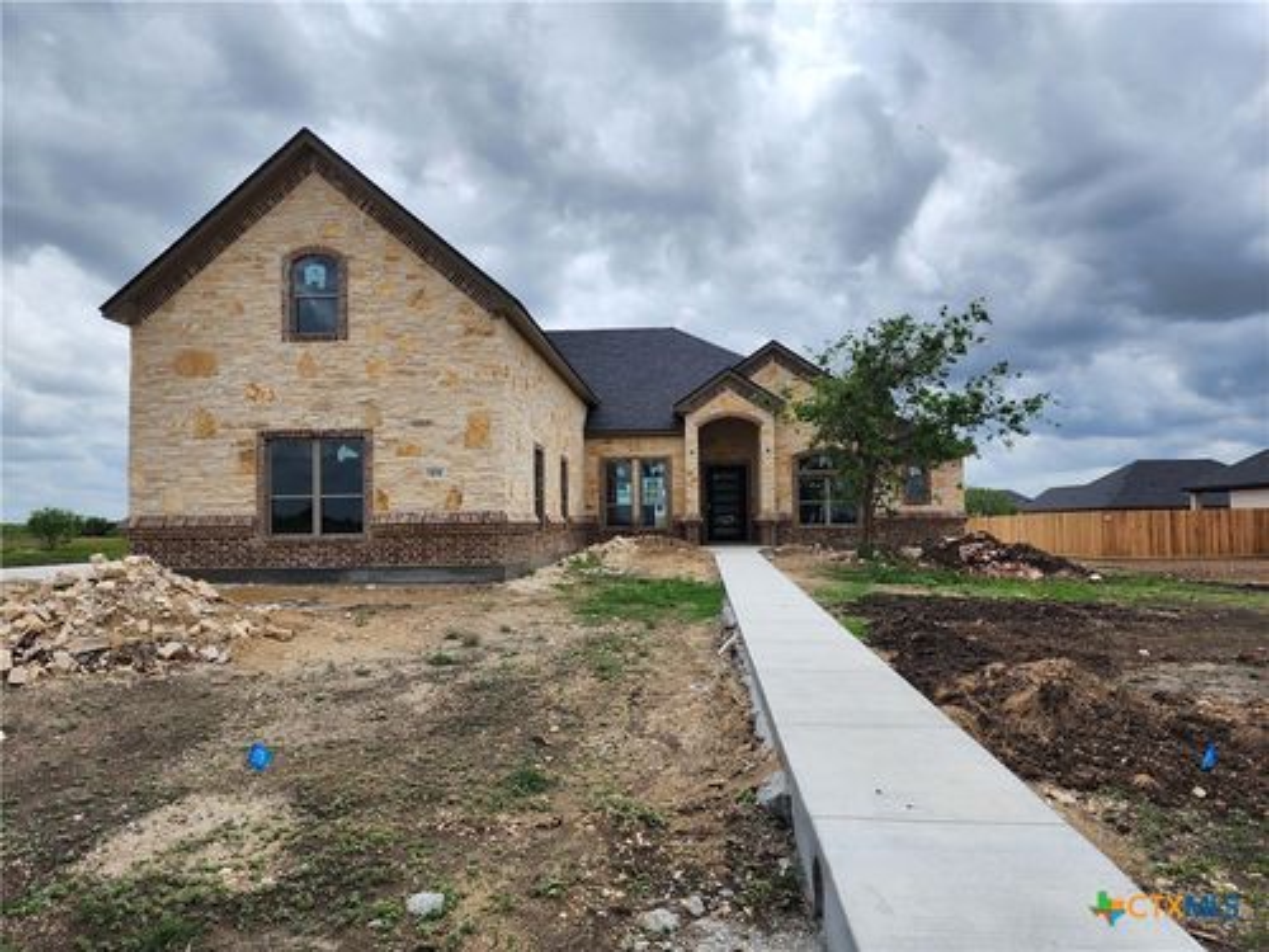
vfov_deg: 58.9
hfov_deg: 73.9
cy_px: 476
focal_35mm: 23
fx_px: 843
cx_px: 634
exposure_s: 1/1468
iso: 12
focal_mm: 6.4
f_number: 1.8
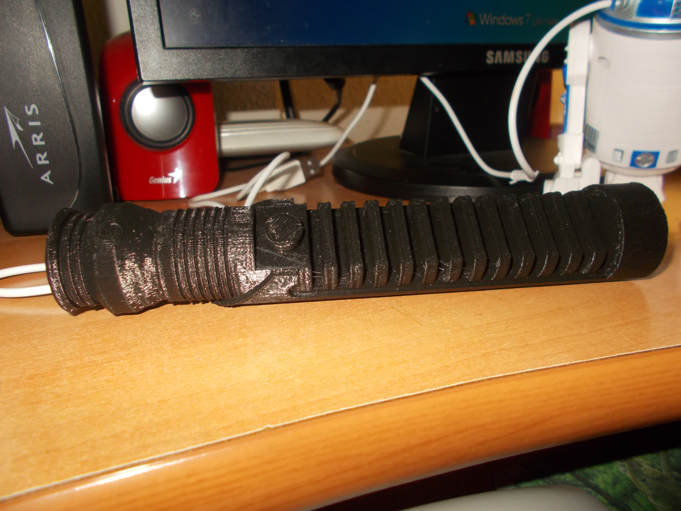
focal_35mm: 26
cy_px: 256
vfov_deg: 53.1
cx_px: 340
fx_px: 511
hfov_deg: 67.3
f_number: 3.2
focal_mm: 4.6
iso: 200
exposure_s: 1/25
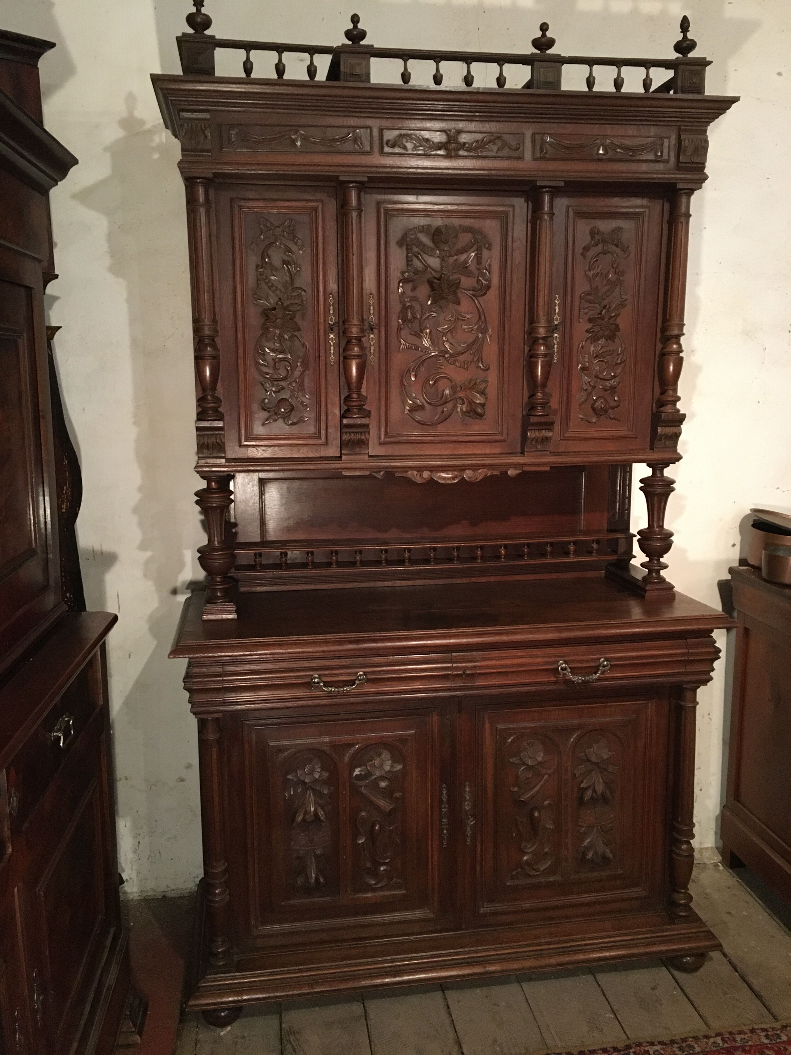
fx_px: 884
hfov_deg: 48.2
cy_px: 528
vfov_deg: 61.7
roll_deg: -0.9
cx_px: 396
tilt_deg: -9.2
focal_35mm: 29
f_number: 2.2
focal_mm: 4.15
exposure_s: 1/17
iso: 200
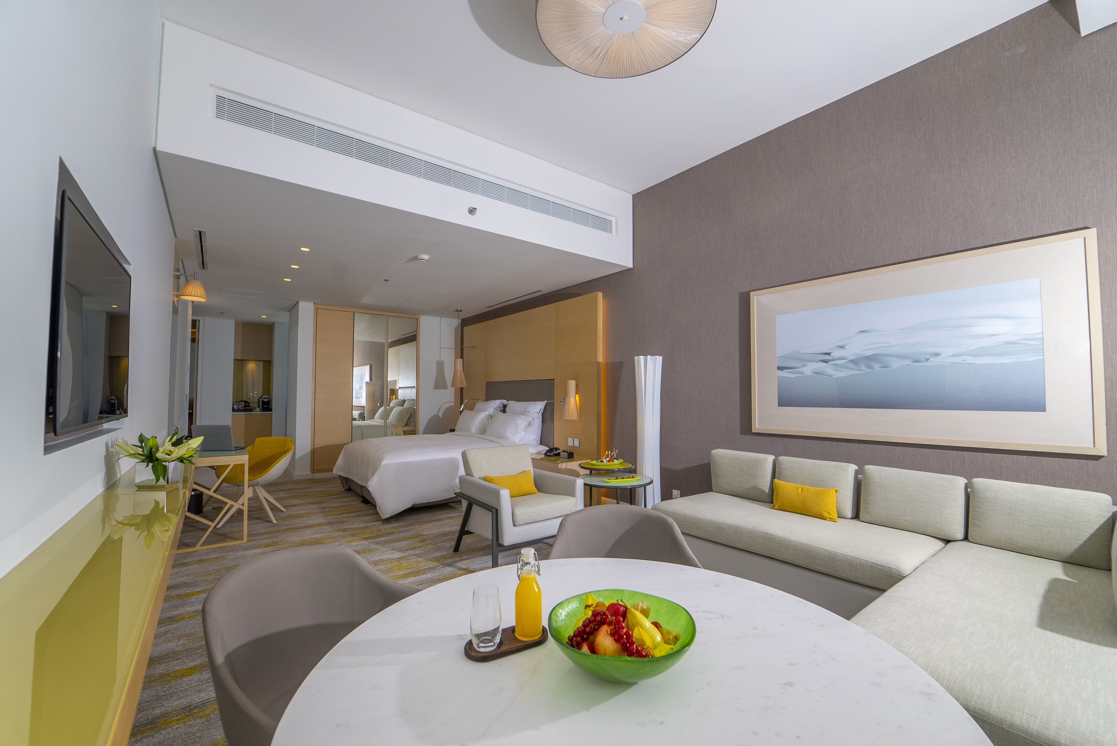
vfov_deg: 81.3
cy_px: 373
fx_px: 435
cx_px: 558
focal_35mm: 14
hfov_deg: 104.2
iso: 200
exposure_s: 1/250
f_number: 5.6
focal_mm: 14
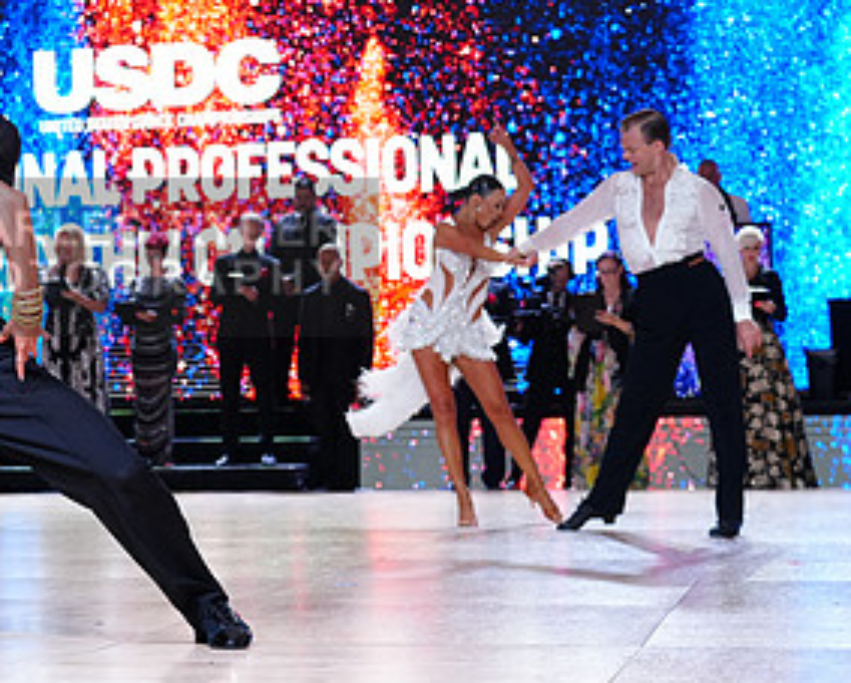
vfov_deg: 15.7
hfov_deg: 19.1
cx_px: 51
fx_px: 2471
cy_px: 257
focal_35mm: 98
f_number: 4.5
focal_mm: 51
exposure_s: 1/500
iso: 2000
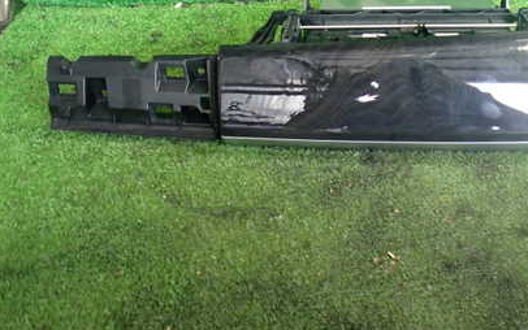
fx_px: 677
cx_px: 367
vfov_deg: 27.0
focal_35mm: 47
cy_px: 74
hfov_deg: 41.9
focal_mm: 5.4
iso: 800
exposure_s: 1/60
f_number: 2.3
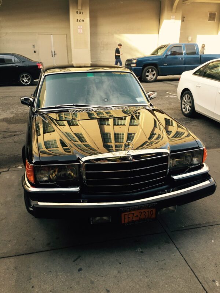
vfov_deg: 61.7
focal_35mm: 29
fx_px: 246
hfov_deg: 48.2
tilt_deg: -19.3
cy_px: 146
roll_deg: +0.1
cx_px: 110
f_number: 2.2
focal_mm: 4.15
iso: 32
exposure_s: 1/120
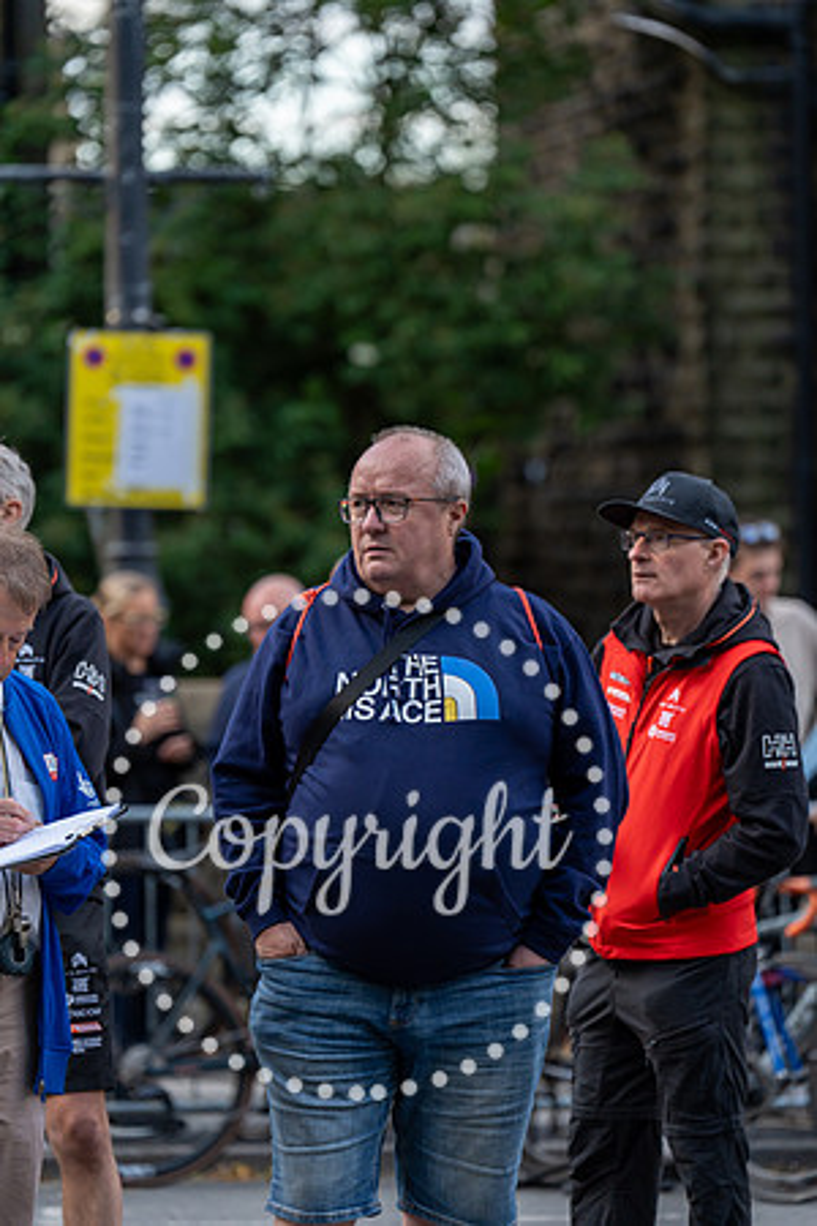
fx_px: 5616
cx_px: 408
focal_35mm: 165
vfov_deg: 12.5
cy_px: 613
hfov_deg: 8.3
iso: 640
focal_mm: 165
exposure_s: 1/800
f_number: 3.2
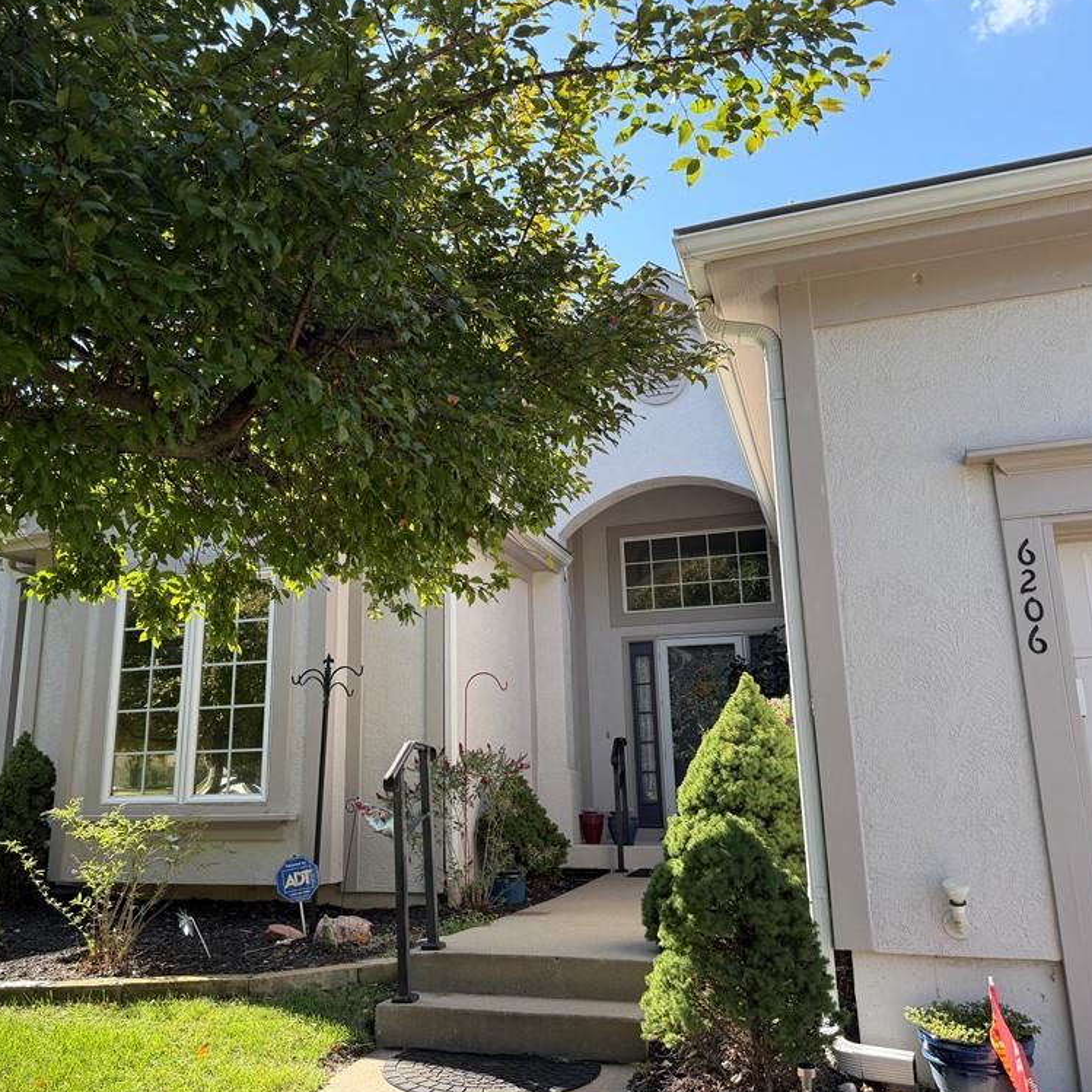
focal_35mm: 29
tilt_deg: +14.5
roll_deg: +1.2
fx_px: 1035
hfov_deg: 55.4
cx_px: 458
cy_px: 550
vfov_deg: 55.6
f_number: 1.78
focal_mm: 6.76
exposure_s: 1/1122
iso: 100
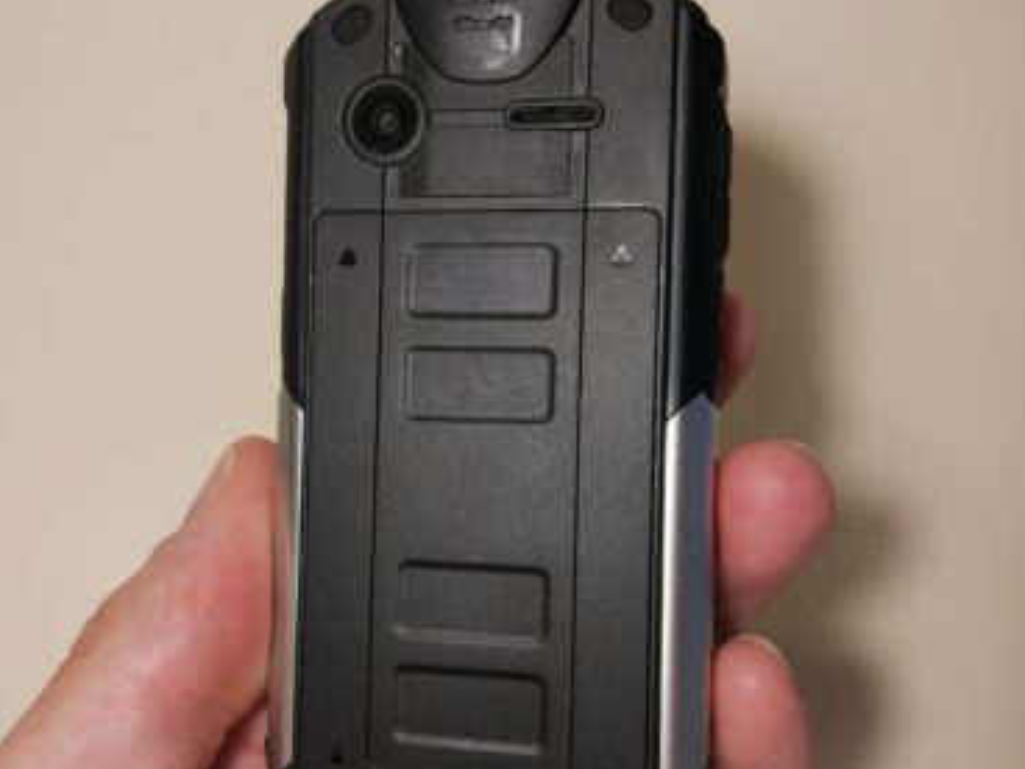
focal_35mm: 38
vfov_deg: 37.7
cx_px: 471
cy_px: 430
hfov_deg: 48.9
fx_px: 1125
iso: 300
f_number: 2
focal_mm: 4.26
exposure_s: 1/33
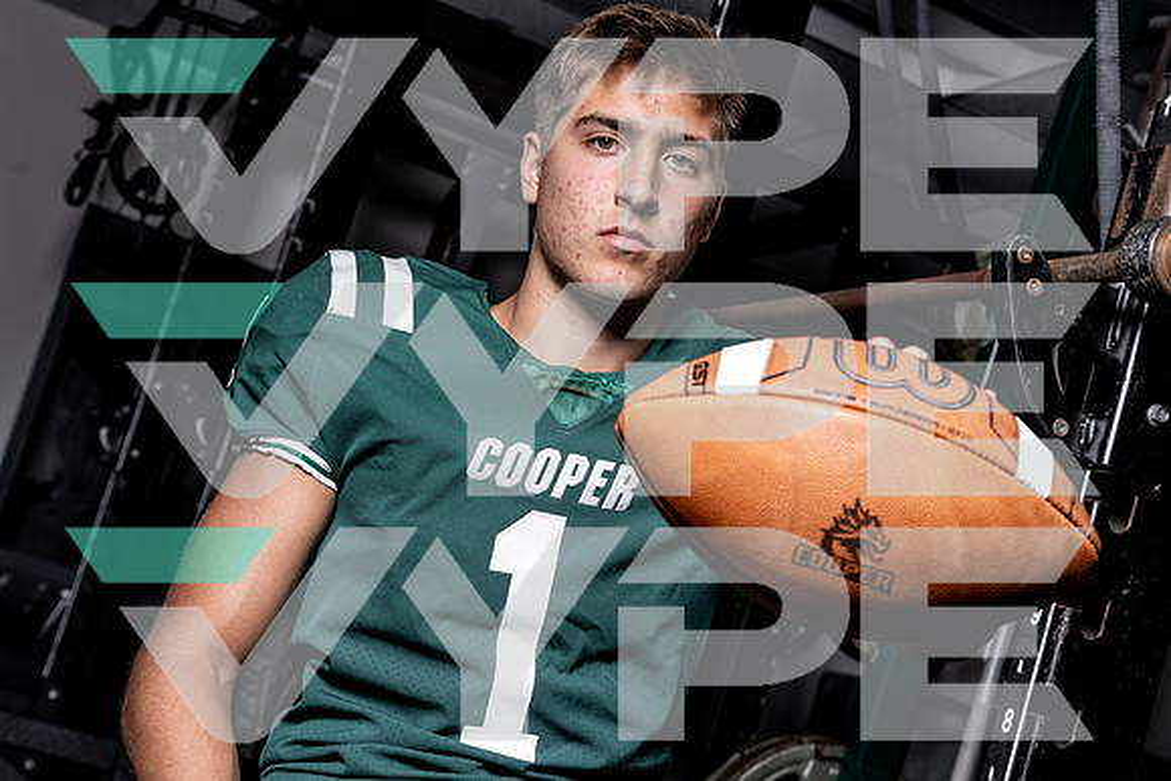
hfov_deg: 31.0
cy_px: 390
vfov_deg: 20.9
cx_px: 586
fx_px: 2115
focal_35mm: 65
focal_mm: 65
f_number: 8
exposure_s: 1/250
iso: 100
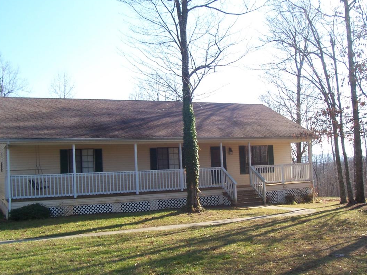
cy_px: 151
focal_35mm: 41
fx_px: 435
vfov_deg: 35.1
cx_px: 189
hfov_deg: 45.8
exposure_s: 1/180
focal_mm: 5.6
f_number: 5.6
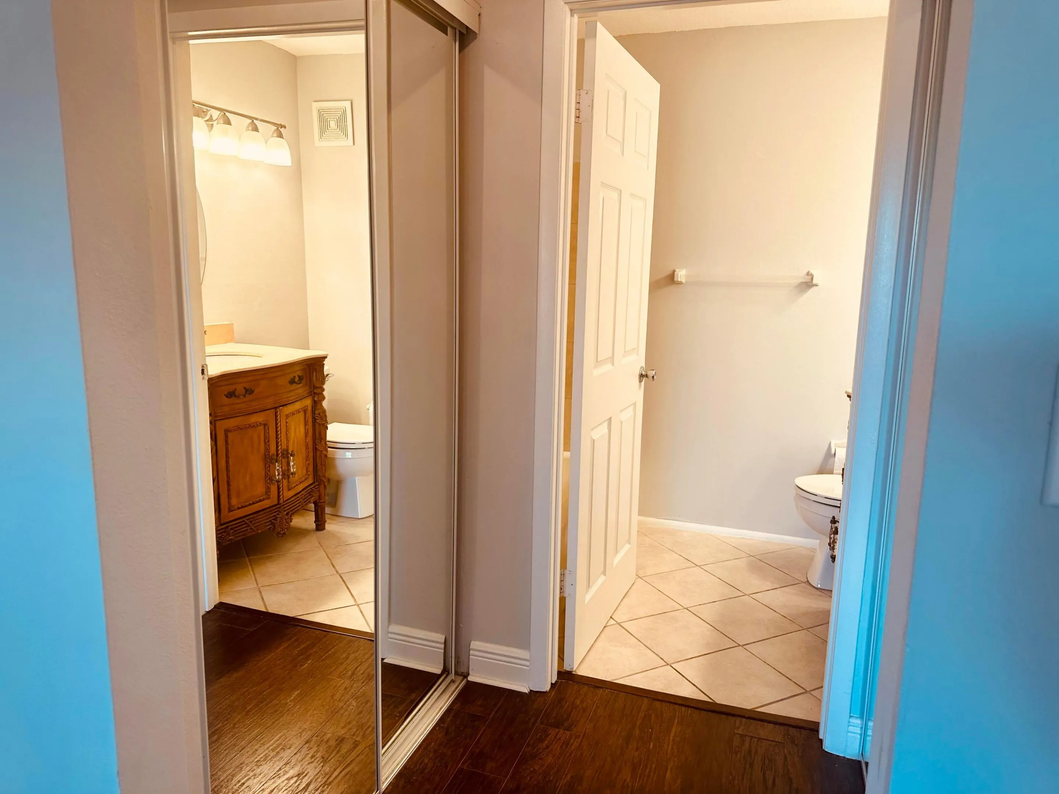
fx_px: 734
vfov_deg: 56.8
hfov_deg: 71.6
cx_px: 530
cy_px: 397
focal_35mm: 24
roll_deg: -1.1
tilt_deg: -10.7
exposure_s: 1/133
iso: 100
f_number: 1.78
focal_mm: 6.86
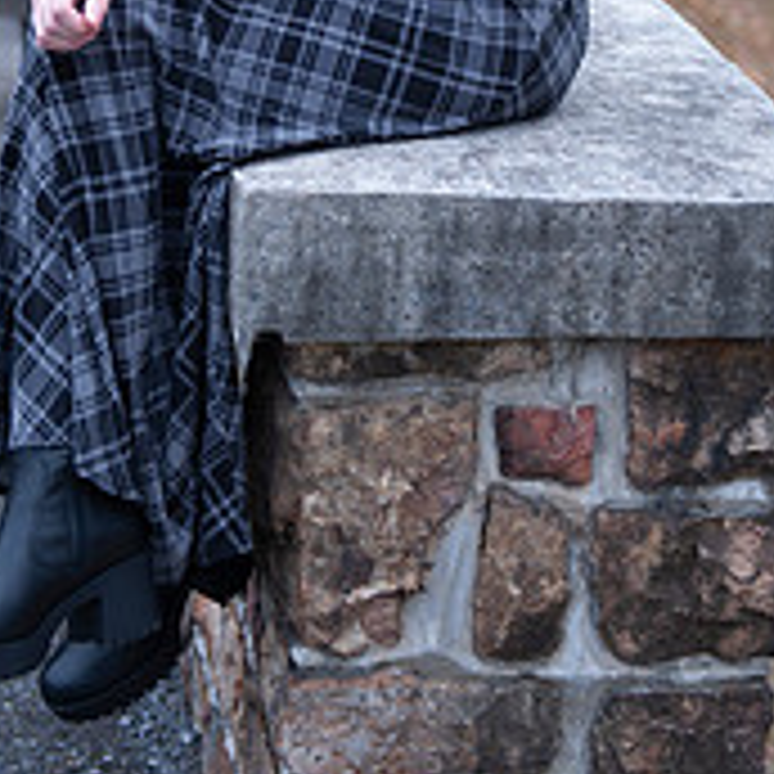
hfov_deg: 17.4
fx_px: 2530
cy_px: -4
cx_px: 313
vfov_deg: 17.0
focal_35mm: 100
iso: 100
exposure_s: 1/400
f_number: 2.8
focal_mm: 45
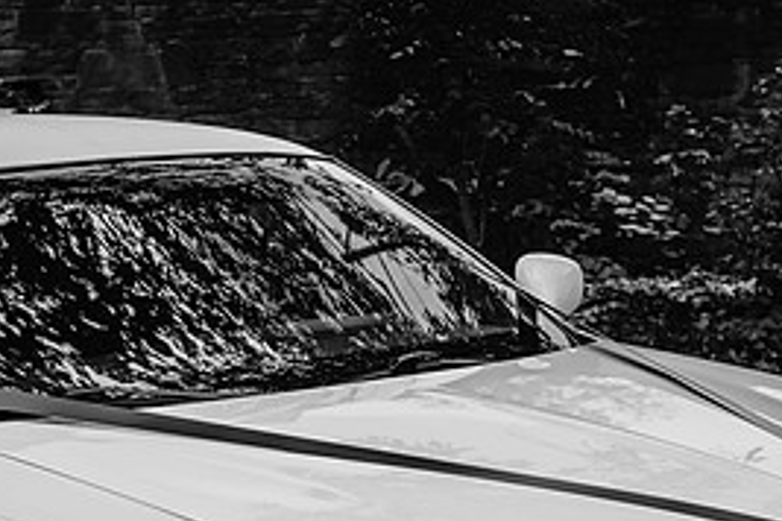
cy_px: 487
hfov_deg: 16.7
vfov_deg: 11.2
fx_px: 2650
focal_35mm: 122
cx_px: 152
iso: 100
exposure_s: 1/800
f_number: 4
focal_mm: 56
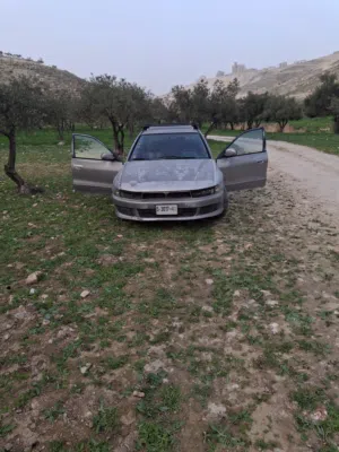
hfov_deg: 54.9
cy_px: 226
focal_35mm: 25
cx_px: 170
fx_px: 326
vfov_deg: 69.4
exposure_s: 1/158
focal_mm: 4.69
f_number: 1.8
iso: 25
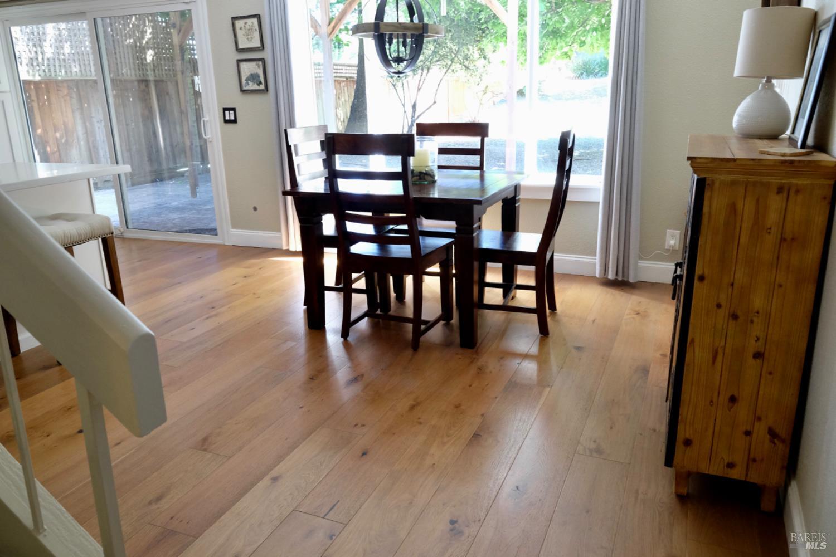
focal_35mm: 27
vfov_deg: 47.9
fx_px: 627
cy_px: 278
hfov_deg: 67.4
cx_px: 418
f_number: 5.6
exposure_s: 1/20
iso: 1600
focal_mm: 18.2
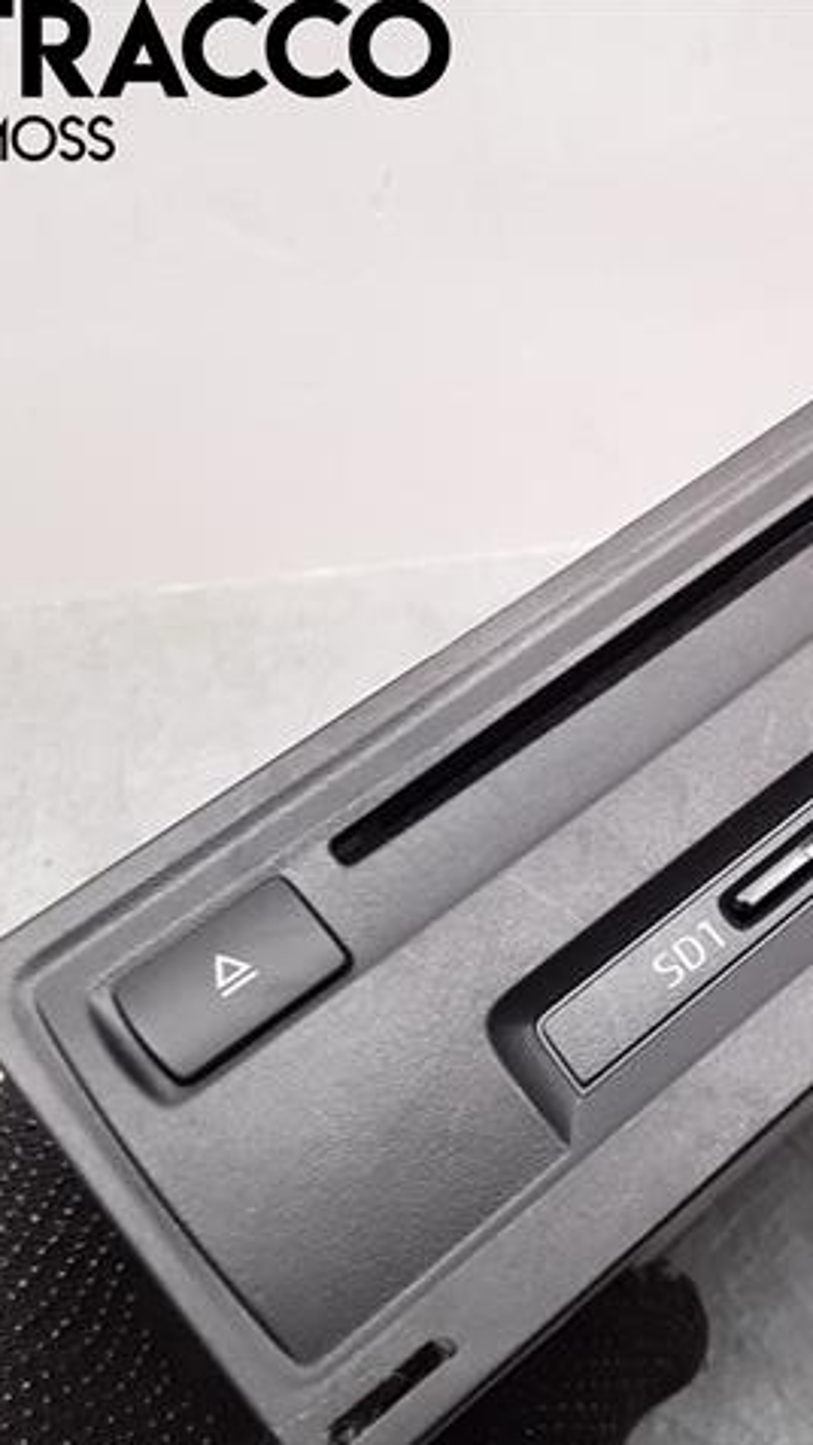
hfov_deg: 27.2
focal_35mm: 41
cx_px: 837
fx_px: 1570
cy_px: 722
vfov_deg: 49.4
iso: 64
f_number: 1.9
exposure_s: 1/50
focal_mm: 2.91
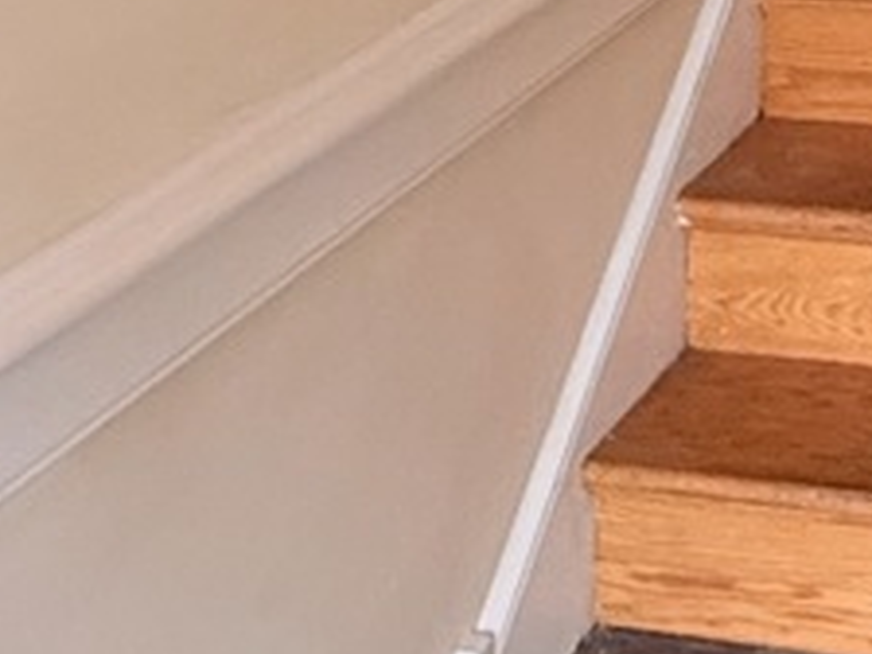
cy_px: -600
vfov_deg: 14.1
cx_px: 1055
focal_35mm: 90
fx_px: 2267
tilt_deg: -0.4
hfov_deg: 20.3
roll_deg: +1.3
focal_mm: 2.22
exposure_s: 1/99
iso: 200
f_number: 2.2
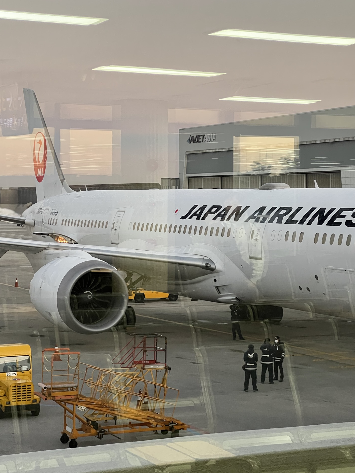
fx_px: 1121
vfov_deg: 23.8
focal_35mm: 82
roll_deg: +0.3
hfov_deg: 18.0
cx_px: 174
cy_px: 241
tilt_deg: -0.6
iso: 400
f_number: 2.8
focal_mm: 9
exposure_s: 1/60
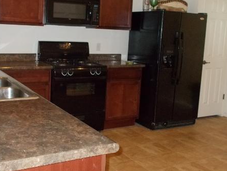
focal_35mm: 49
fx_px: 321
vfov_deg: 29.6
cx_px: 84
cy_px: 70
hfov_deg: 38.6
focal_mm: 6
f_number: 3.6
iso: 400
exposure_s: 1/25
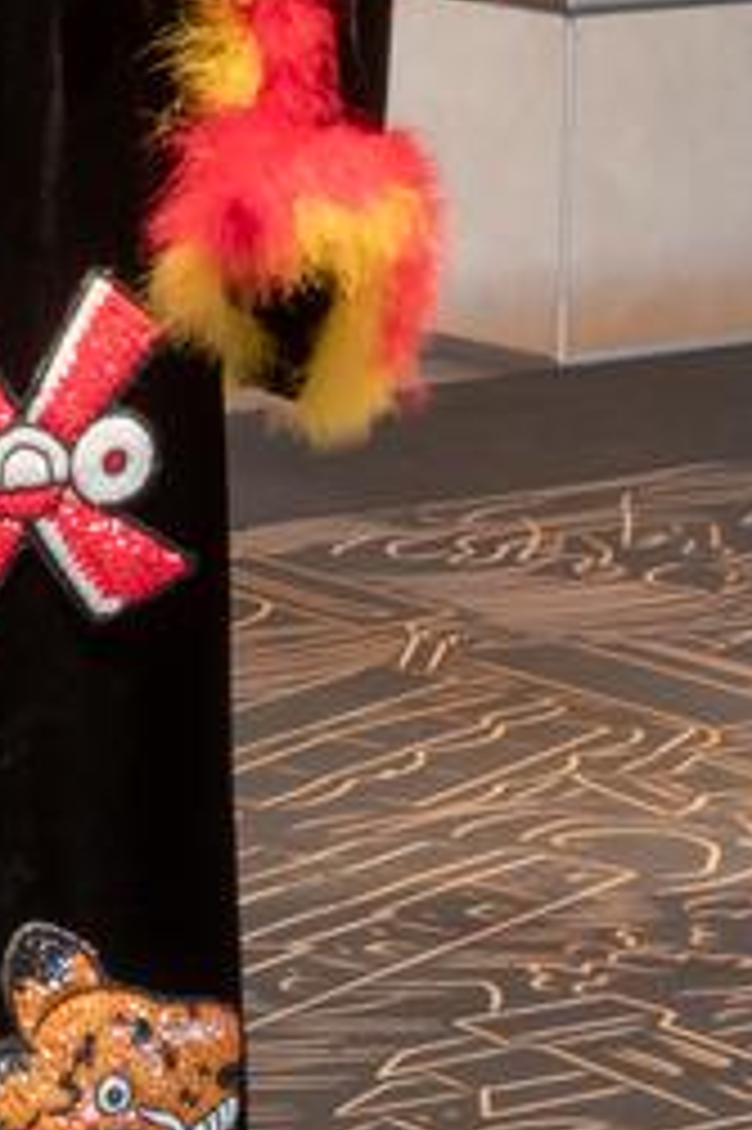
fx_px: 4800
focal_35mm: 153
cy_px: -234
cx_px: 149
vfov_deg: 13.1
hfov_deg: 8.9
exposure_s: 4
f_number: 16
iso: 64
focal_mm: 32
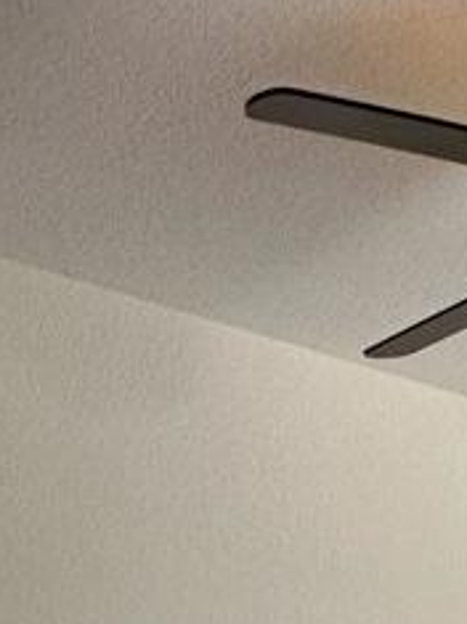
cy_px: 1293
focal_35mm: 61
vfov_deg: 18.3
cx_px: 507
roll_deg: +0.3
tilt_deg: -22.2
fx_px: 1098
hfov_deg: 22.7
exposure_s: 1/120
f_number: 2.2
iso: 100
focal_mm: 2.22
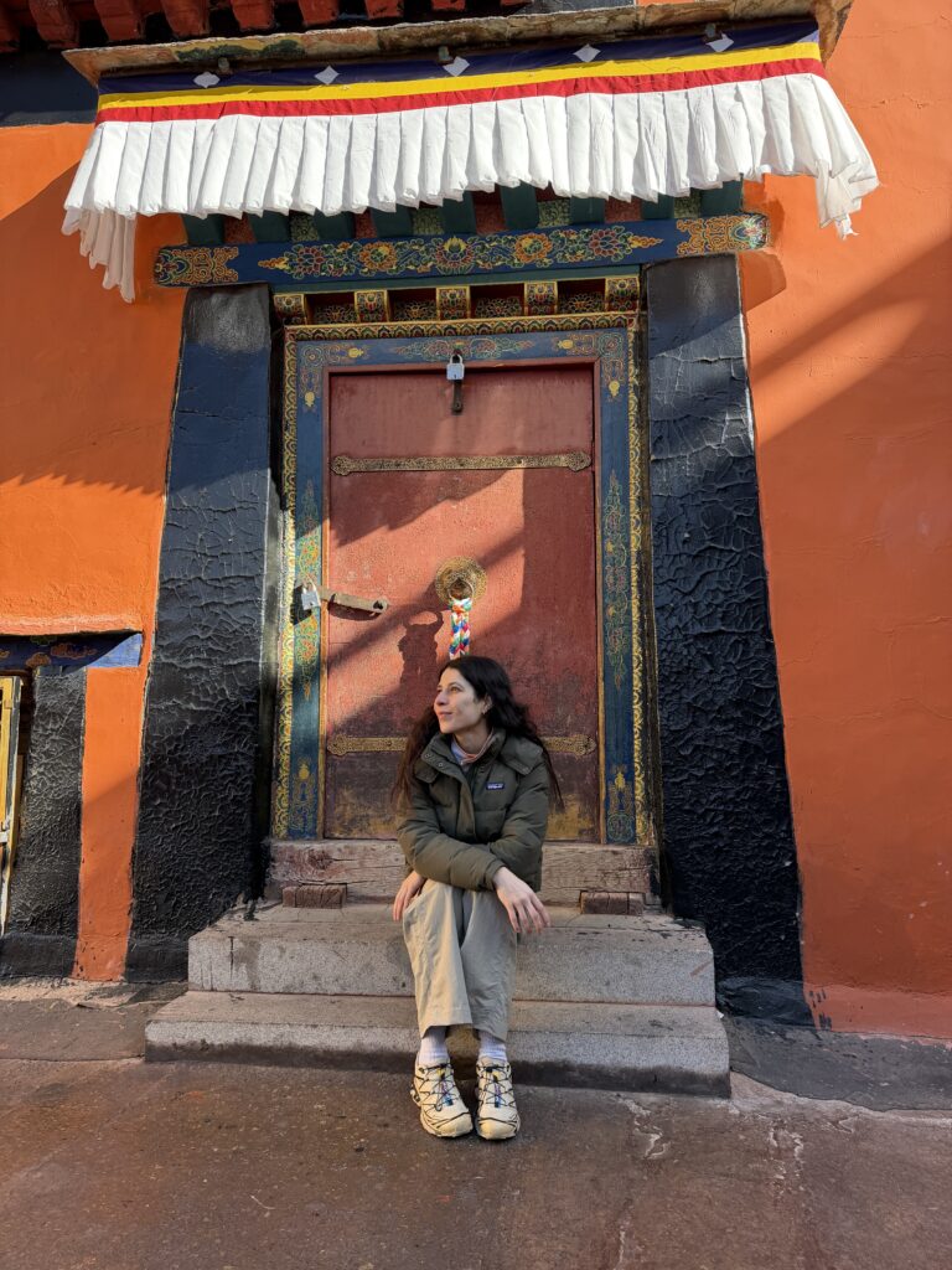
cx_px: 476
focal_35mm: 24
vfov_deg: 71.6
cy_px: 635
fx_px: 880
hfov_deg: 56.8
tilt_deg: +5.1
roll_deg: +0.2
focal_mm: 6.76
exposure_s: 1/702
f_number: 1.78
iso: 100
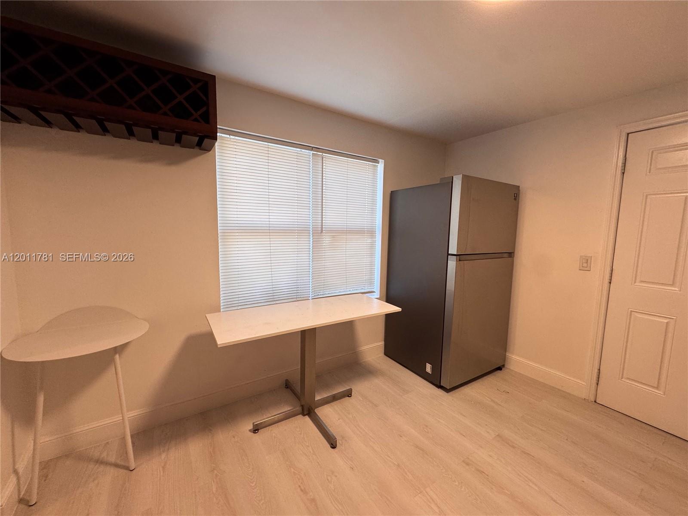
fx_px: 278
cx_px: 344
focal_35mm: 14
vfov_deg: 85.7
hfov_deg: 102.1
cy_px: 258
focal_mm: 2.22
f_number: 2.2
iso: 200
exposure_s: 1/120
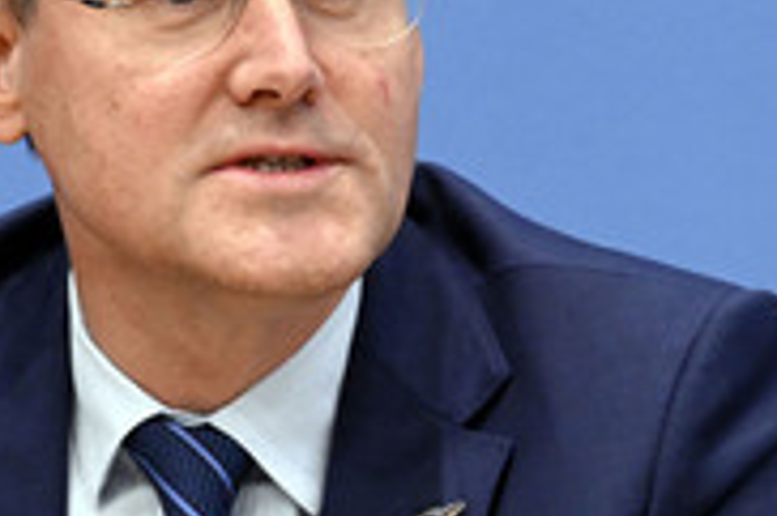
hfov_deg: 8.8
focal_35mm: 235
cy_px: 247
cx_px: 220
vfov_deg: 5.8
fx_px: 5067
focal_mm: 95
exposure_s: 1/500
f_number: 7.1
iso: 6400
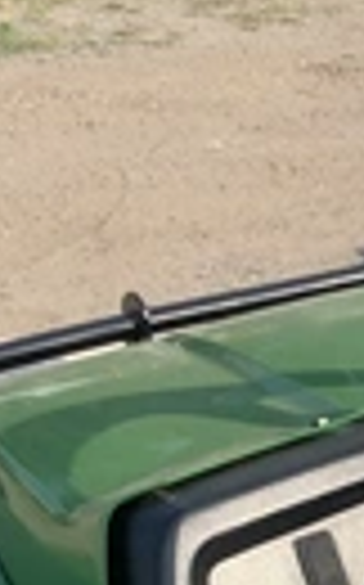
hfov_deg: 12.2
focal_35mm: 101
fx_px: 1607
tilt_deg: -30.4
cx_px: 589
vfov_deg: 20.1
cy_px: 549
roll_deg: -2.3
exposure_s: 1/641
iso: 25
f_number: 2.4
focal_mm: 3.3
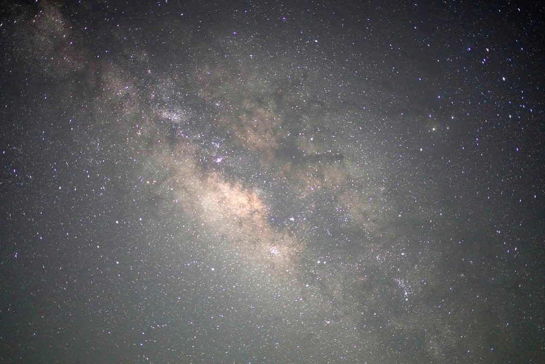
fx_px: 545
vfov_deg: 36.9
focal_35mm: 36
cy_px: 179
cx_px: 269
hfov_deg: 53.1
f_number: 1.8
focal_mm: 35
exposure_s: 10
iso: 3200
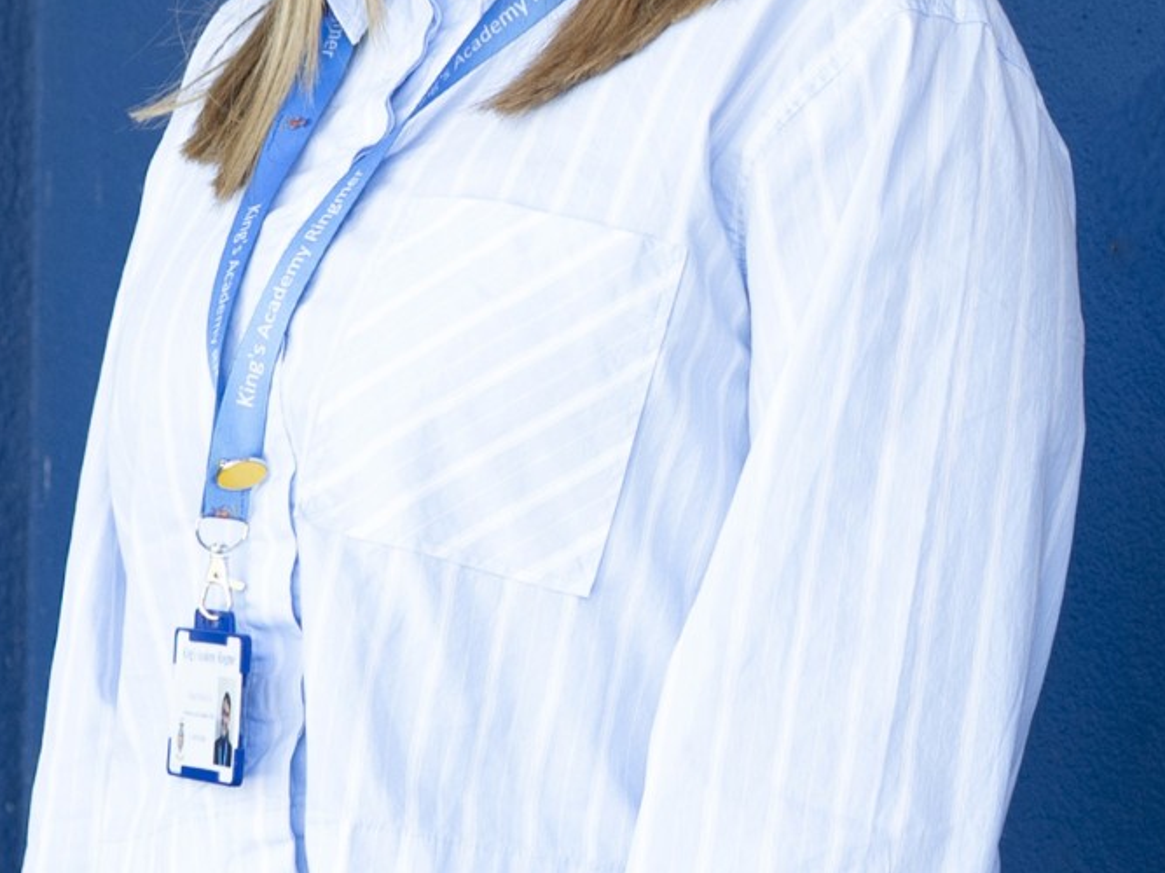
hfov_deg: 31.7
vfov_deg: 23.5
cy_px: 115
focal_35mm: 61
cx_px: 563
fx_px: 2053
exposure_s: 1/160
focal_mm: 35
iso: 400
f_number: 4
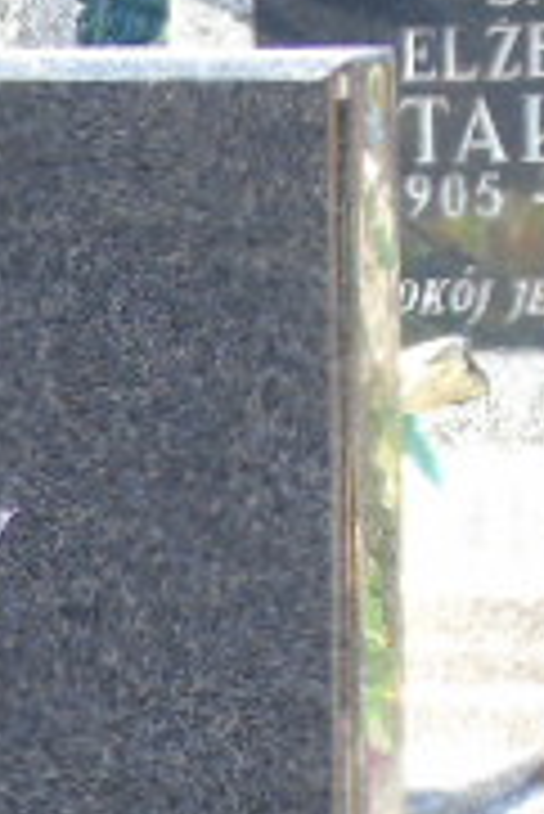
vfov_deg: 5.9
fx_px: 7804
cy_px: 1007
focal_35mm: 345
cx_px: -827
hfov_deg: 3.9
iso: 80
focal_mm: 17
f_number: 4.3
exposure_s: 1/30
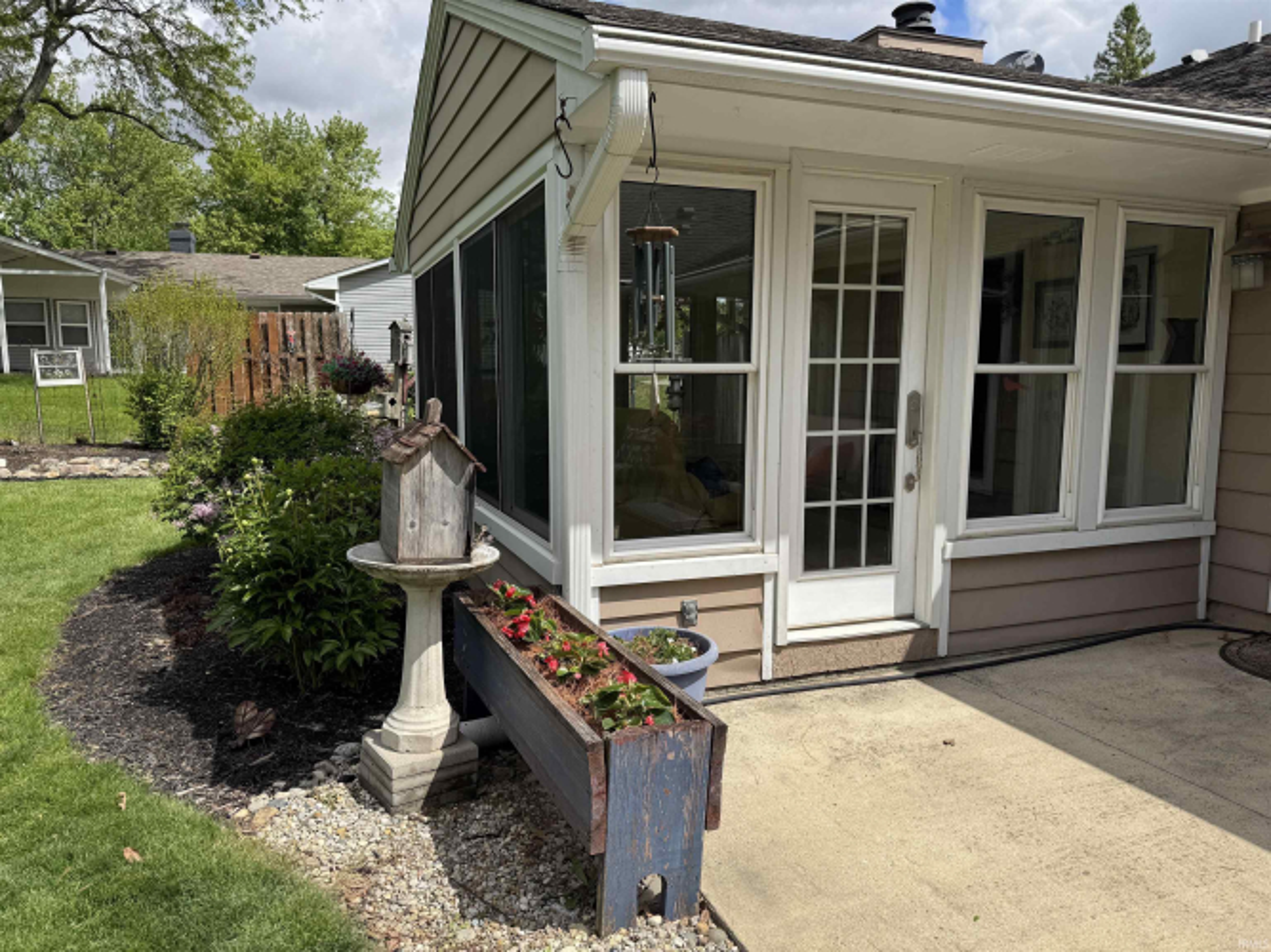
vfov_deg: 56.8
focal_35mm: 24
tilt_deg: -6.5
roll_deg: +0.7
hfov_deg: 71.6
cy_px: 476
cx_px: 636
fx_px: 881
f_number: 1.78
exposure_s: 1/5348
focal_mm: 6.76
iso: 80
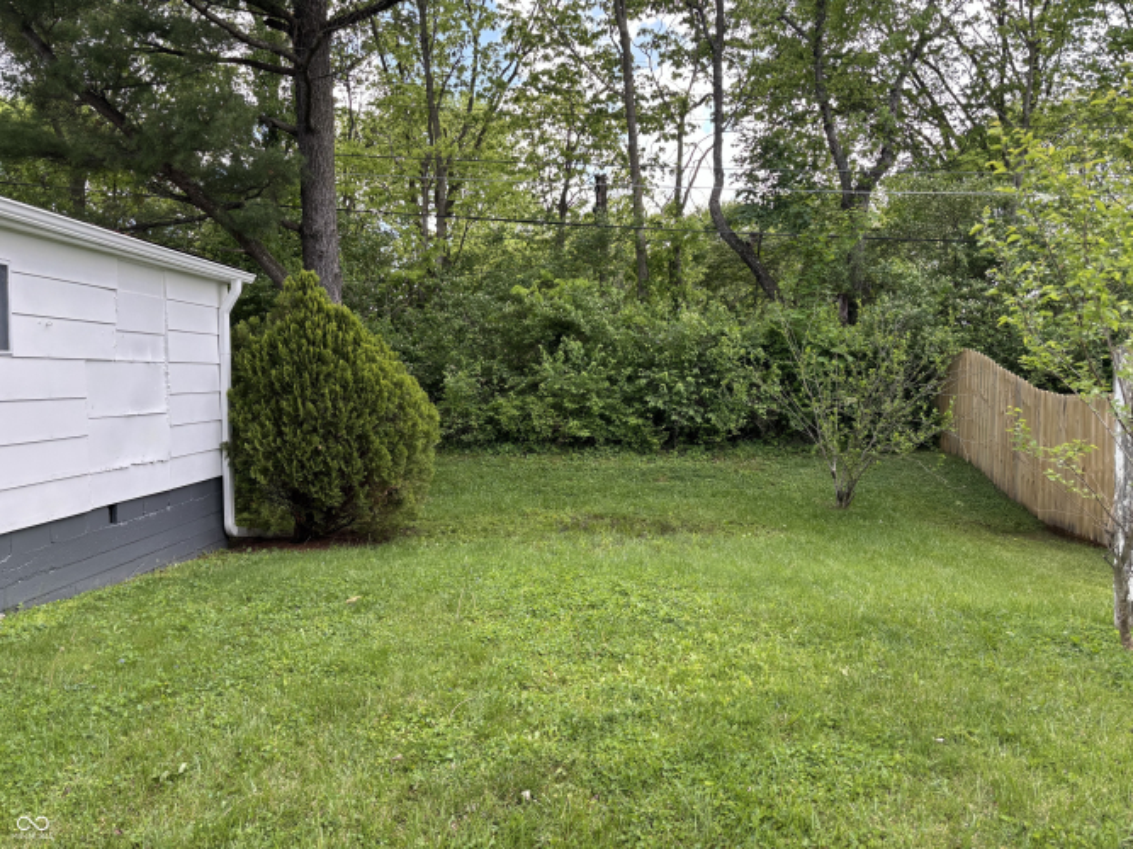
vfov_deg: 53.0
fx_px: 851
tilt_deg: -1.6
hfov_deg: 67.3
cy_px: 424
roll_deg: -0.3
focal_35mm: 26
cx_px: 566
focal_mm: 5.96
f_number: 1.6
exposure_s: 1/368
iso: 50
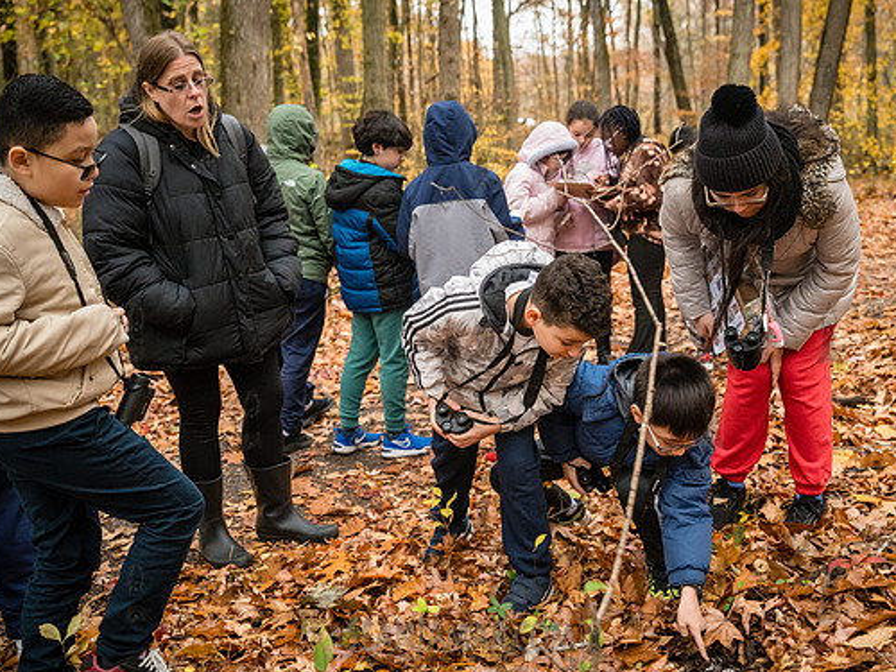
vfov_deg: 36.8
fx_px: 1009
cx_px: 480
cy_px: 332
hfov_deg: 47.8
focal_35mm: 39
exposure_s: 1/640
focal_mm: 35
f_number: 3.5
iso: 6400
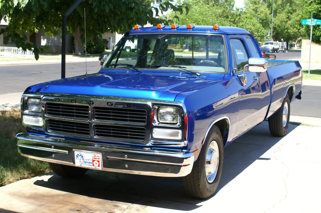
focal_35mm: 52
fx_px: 468
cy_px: 106
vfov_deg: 25.7
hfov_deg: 37.9
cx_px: 160
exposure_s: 1/320
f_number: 5.6
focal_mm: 35
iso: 100
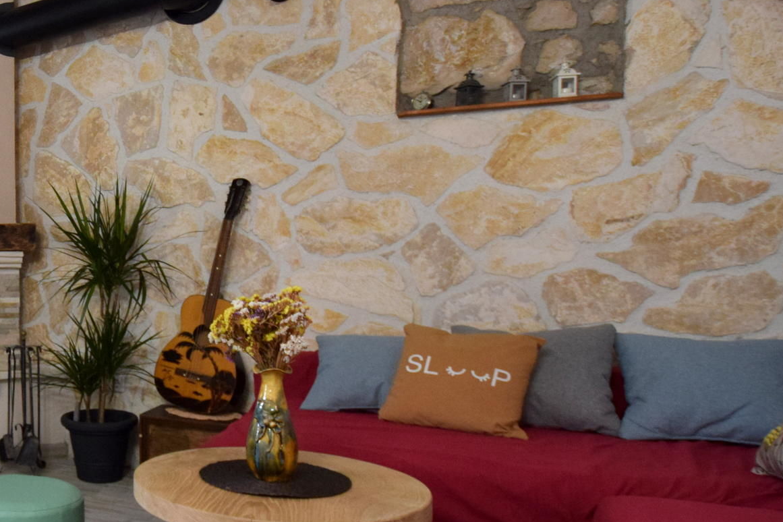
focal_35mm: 31
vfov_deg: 42.3
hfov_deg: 48.7
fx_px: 674
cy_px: 277
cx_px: -11
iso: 1000
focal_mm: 10
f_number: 3.5
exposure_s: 1/60
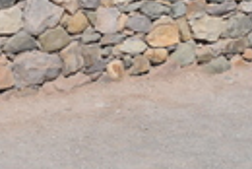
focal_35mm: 108
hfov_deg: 18.4
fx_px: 757
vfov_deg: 12.0
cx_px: -8
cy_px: -107
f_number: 8
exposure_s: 1/250
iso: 100
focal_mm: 28
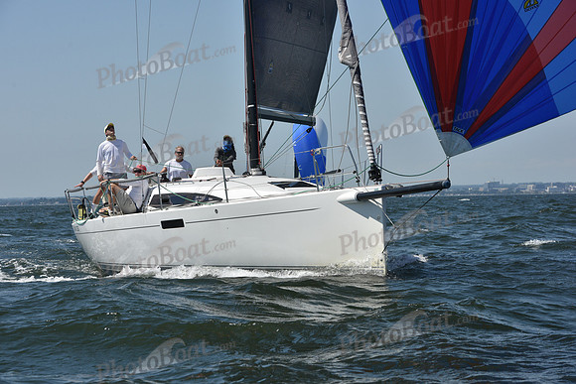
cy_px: 192
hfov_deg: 20.0
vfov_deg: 13.4
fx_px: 1632
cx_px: 288
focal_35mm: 102
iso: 250
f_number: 9
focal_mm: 102
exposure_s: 1/1250
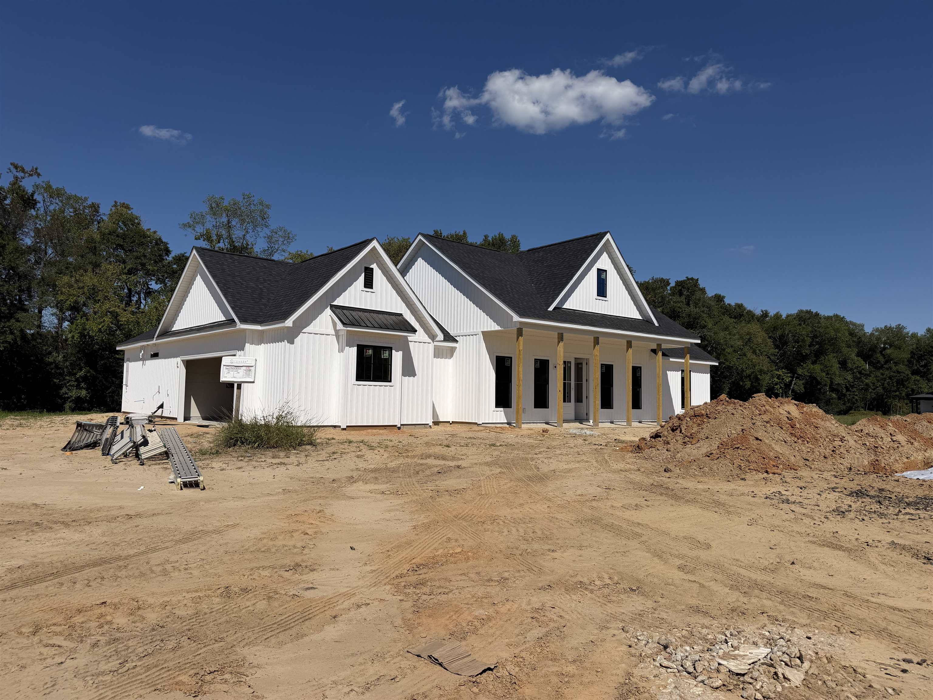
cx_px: 466
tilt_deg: +1.7
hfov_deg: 71.6
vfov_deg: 56.8
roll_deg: -1.3
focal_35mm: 24
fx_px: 647
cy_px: 350
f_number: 1.78
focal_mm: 6.76
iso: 80
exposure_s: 1/11905
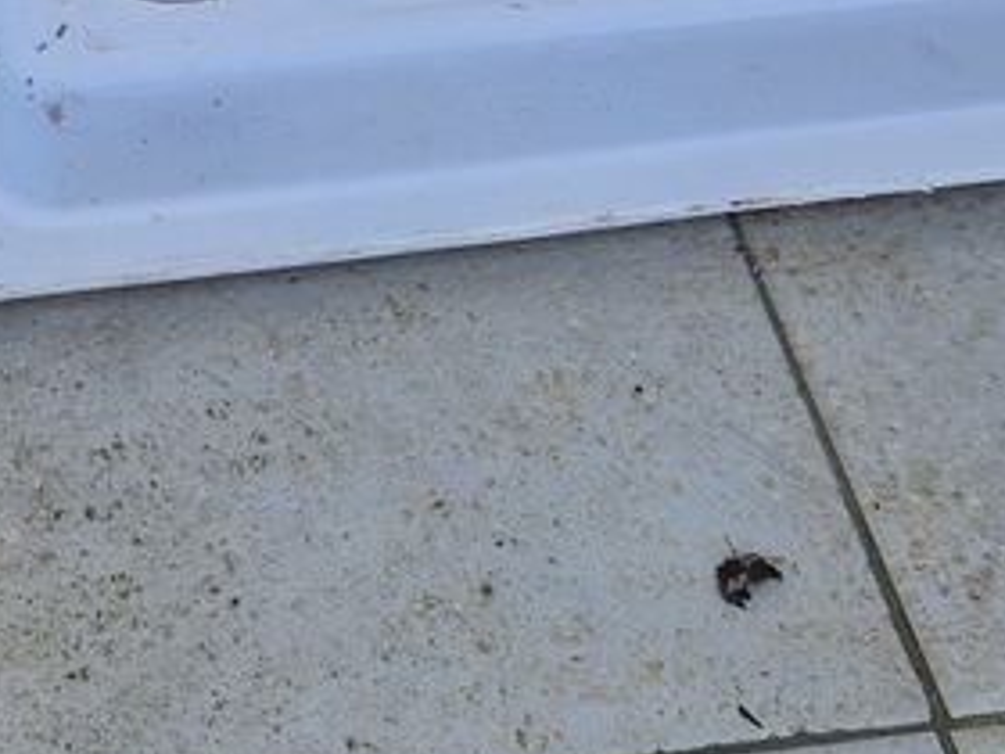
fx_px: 2381
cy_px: -438
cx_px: 47
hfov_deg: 23.0
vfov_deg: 16.2
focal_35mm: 82
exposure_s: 1/469
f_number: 1.8
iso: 50
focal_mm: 5.4
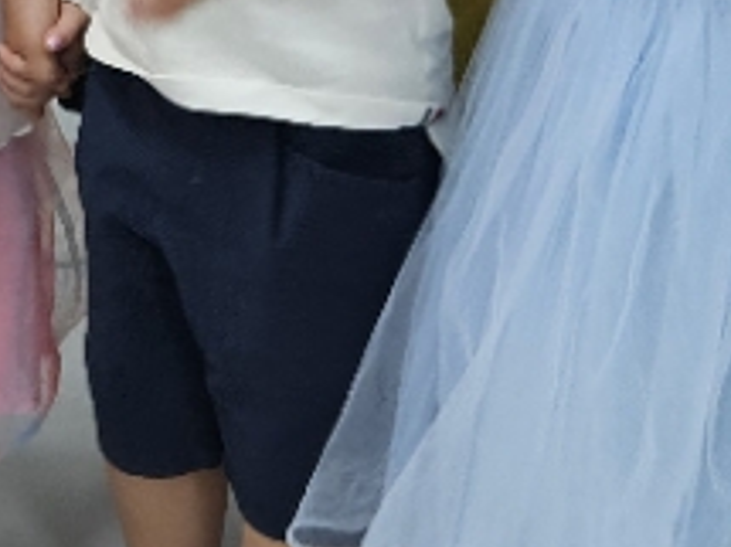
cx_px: 20
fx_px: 2891
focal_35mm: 137
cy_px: -258
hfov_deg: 14.2
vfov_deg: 10.5
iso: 100
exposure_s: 1/120
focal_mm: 5.4
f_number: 1.8
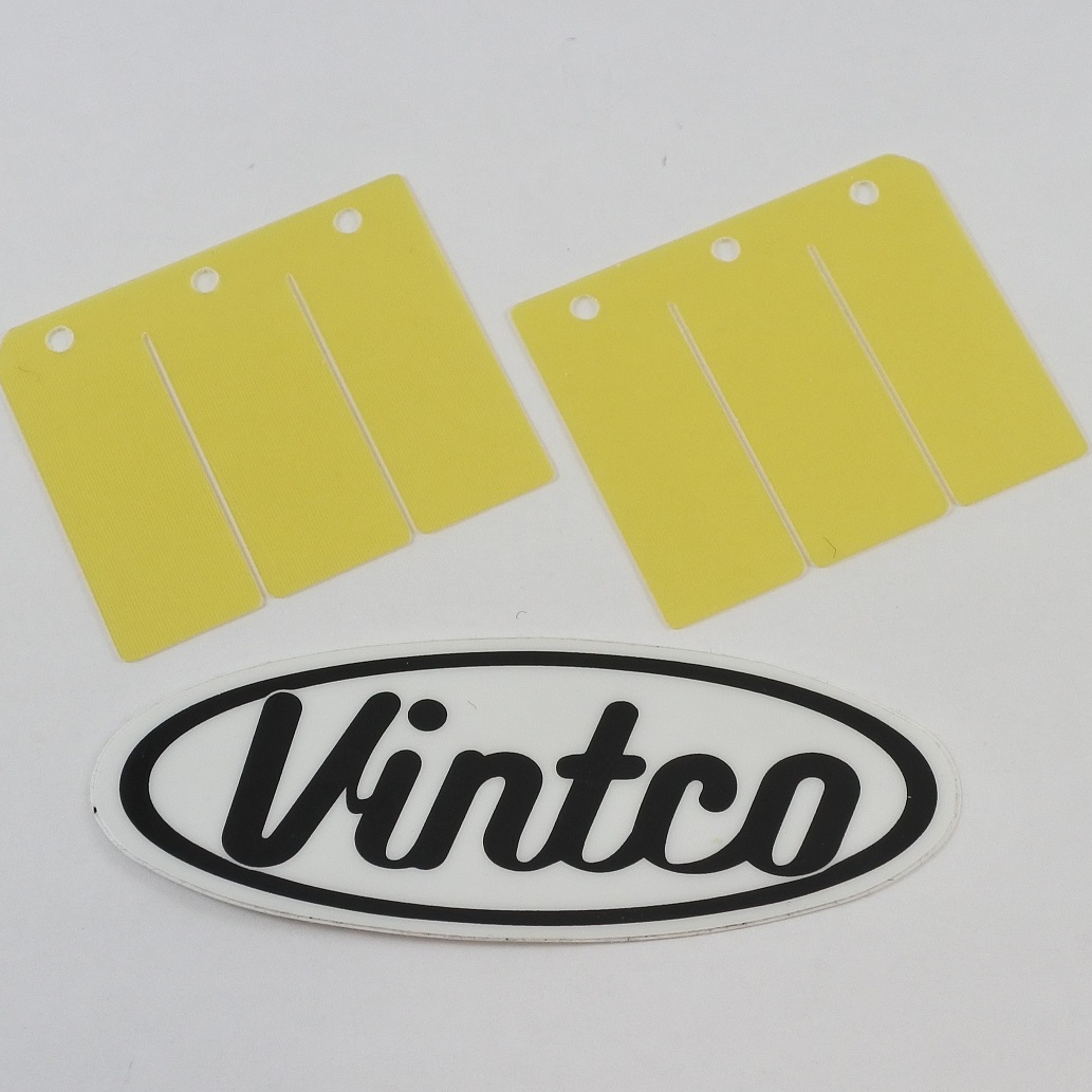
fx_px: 1749
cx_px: 524
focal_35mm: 49
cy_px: 547
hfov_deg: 34.7
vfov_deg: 34.7
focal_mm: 14.3
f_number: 4
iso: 400
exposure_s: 1/200
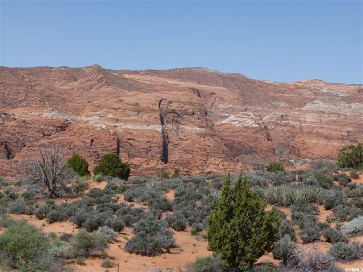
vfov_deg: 24.0
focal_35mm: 61
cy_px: 136
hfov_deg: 31.7
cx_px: 182
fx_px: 640
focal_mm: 10.9
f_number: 5.6
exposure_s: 1/500
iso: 100
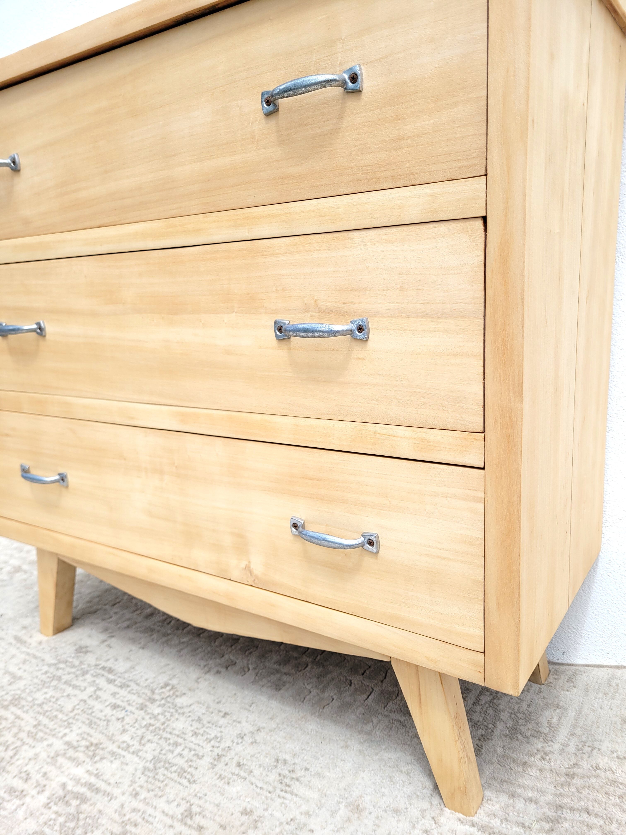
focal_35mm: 26
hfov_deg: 53.1
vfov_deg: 67.3
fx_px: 627
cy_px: 418
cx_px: 313
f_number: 1.8
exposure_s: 1/1704
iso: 40
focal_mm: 5.4
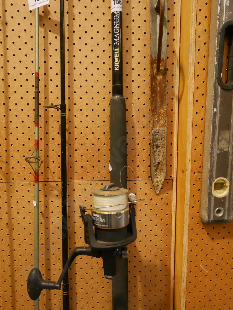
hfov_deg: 46.8
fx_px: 269
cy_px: 155
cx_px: 116
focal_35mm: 30
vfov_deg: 59.9
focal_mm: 15
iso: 3200
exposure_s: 1/100
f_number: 3.8
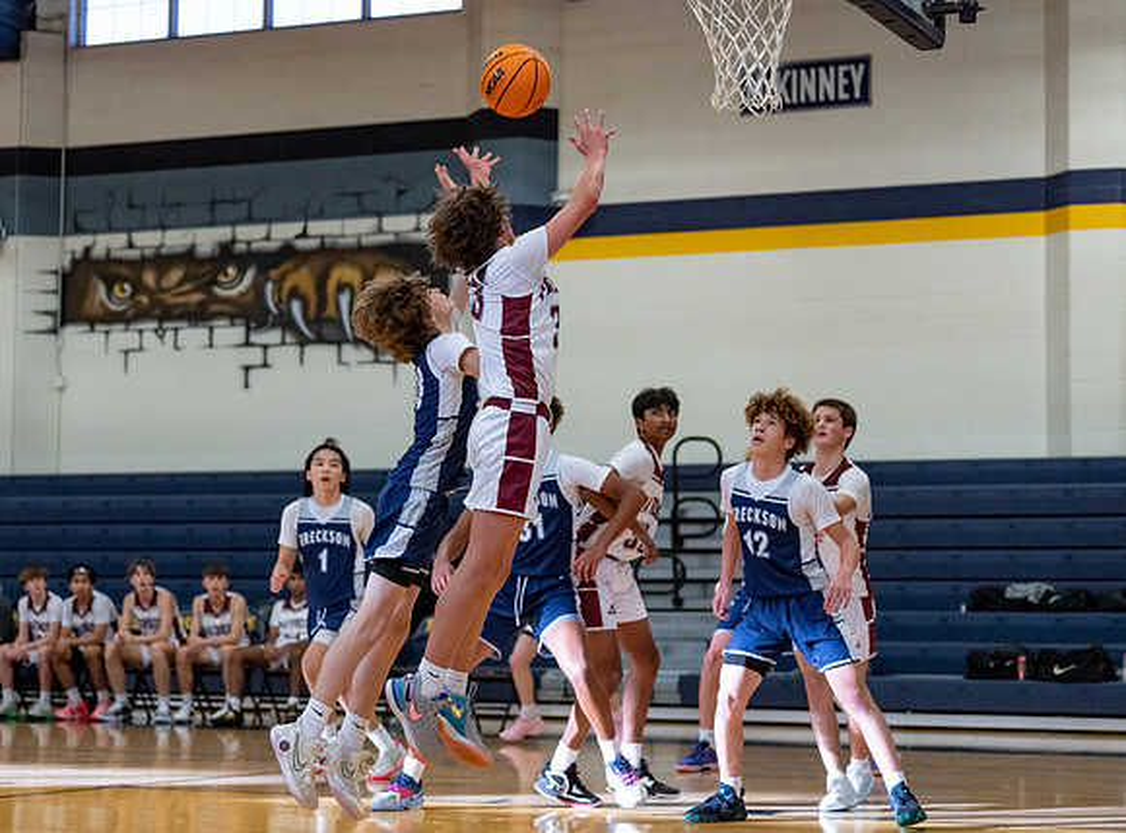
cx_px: 492
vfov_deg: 18.4
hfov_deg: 24.7
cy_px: 423
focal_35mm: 79
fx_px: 2568
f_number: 2.8
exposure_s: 1/1000
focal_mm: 70
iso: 5000
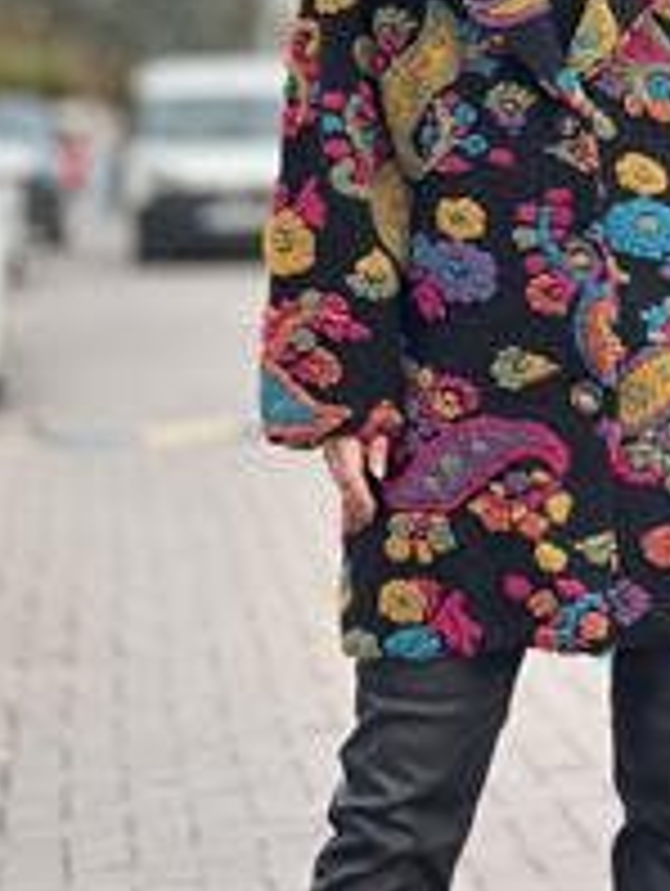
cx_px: 504
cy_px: -34
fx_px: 2575
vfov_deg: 19.0
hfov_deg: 14.8
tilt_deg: +8.3
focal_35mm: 100
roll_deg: +0.7
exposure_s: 1/1242
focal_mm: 6.86
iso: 80
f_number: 1.78
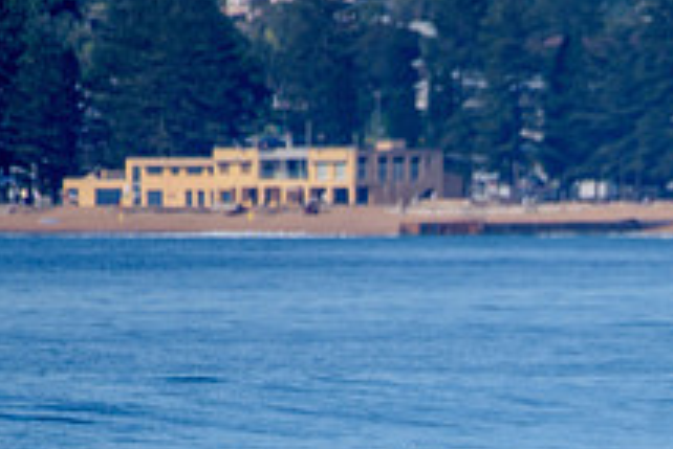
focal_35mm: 1357
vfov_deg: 1.0
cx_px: 726
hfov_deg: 1.5
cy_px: 570
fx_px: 25385
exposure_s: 1/1600
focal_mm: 500
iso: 125
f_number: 5.6
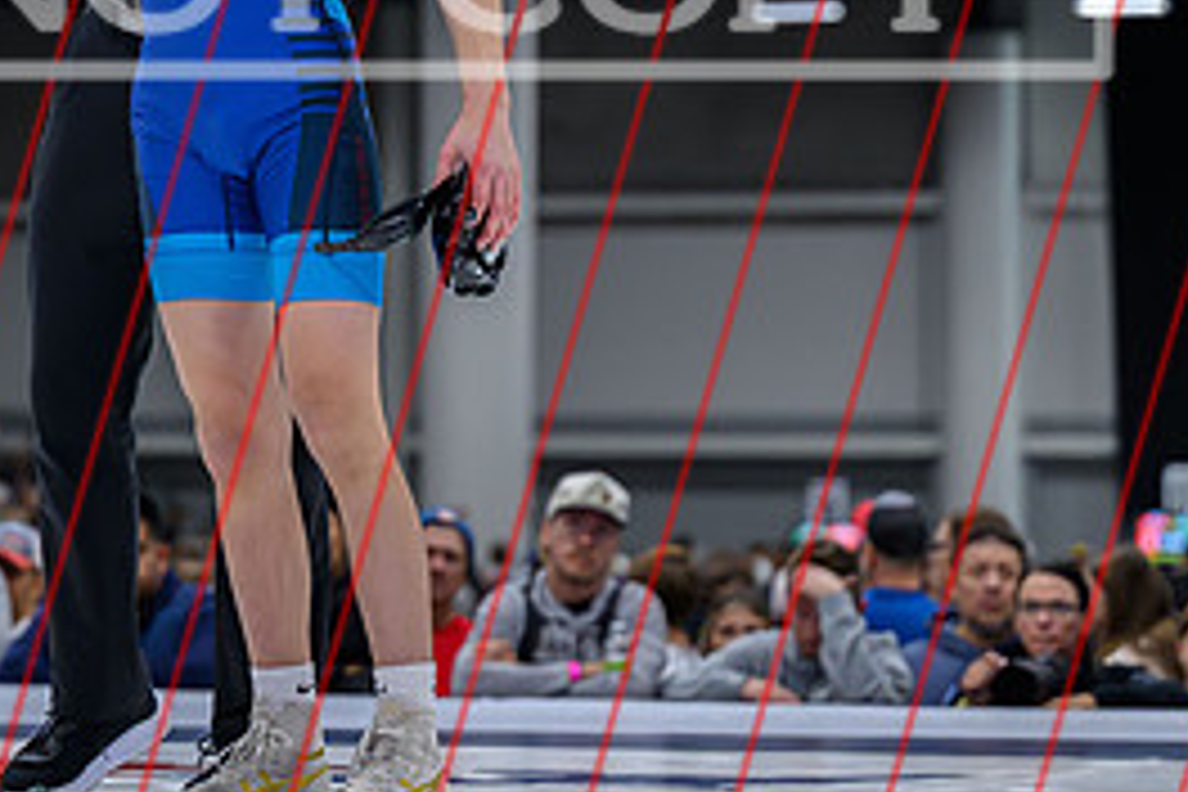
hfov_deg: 10.5
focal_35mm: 196
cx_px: 202
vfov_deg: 7.0
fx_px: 6467
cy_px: -64
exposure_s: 1/400
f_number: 2.8
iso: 4500
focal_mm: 79
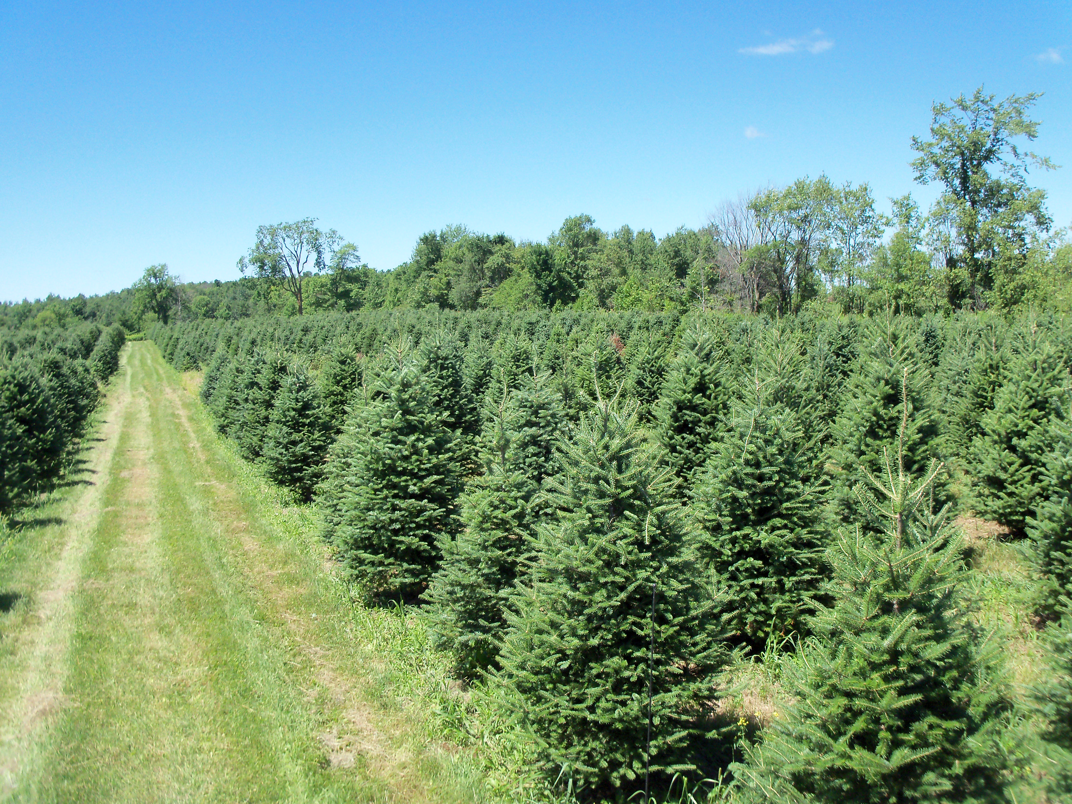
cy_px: 402
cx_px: 536
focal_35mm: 35
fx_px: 1084
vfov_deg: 40.7
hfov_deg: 52.6
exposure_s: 1/640
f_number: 3
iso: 80
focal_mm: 6.3
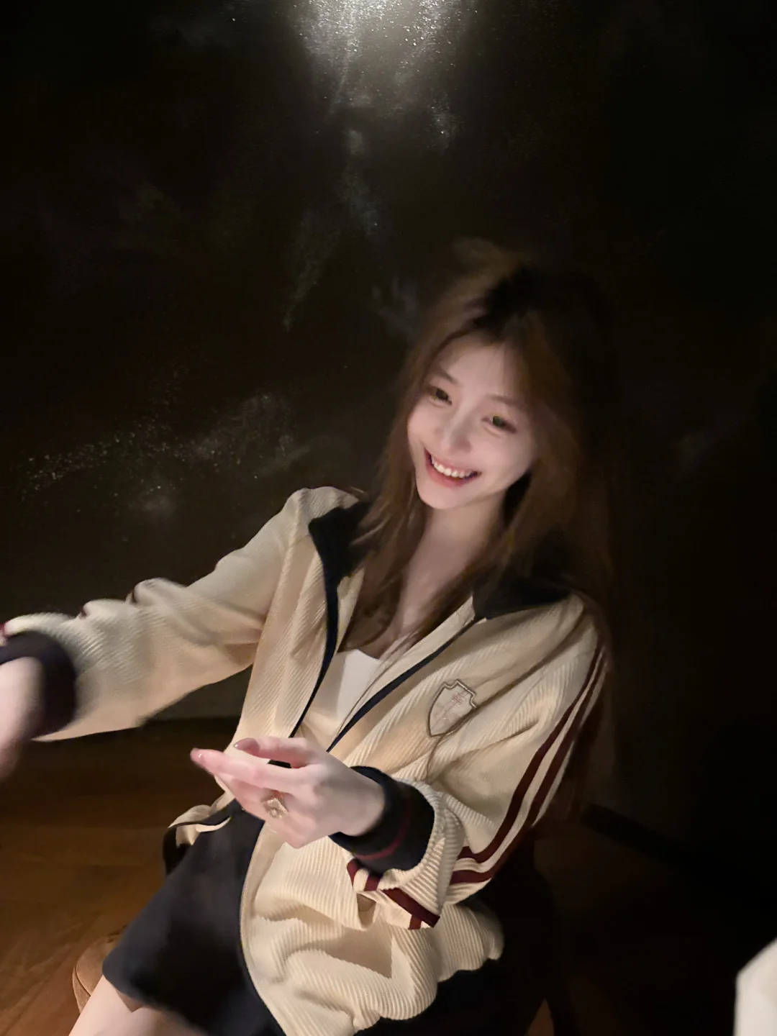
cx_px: 388
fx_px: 778
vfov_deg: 67.3
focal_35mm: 26
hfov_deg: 53.1
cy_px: 518
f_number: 1.6
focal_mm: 5.96
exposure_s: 1/15
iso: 4000
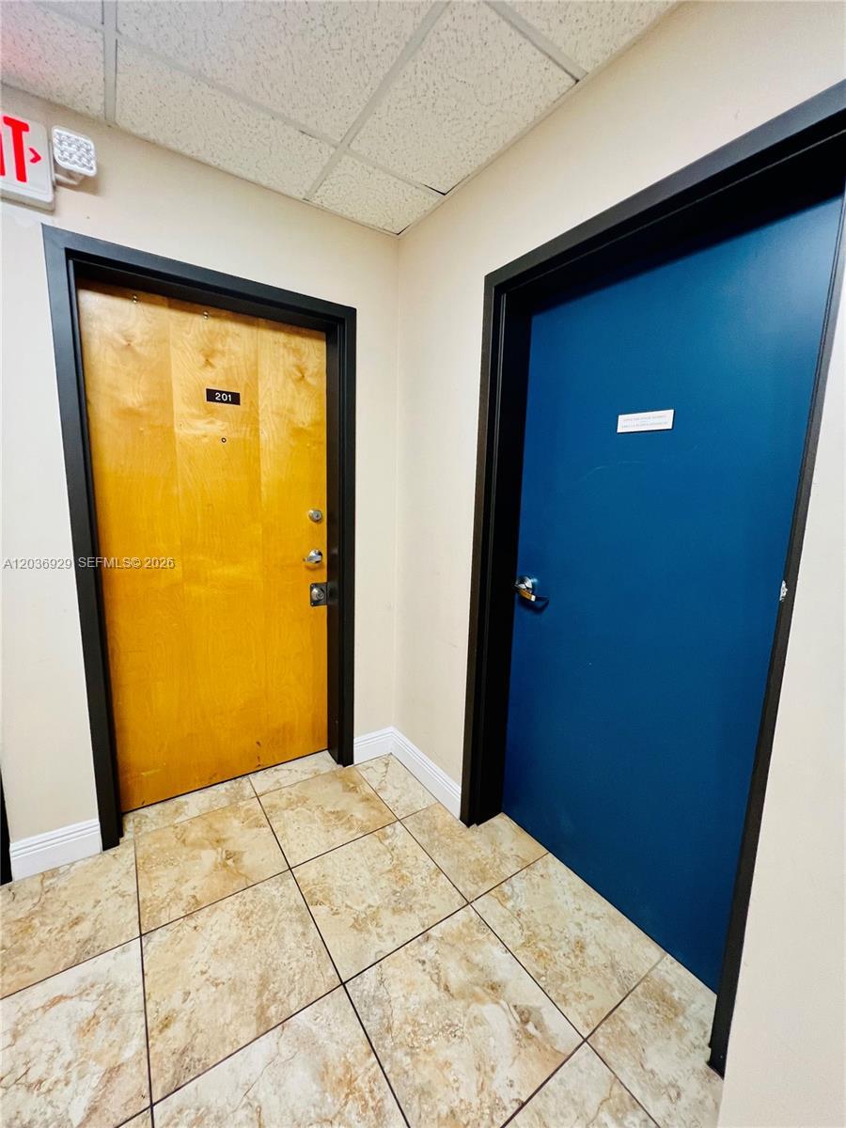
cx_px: 423
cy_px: 564
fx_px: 424
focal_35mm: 13
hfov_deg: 89.9
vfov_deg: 106.2
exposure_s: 1/60
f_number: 1.8
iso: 125
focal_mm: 1.57
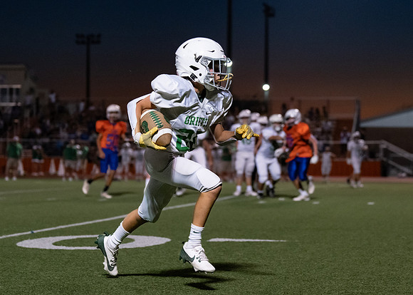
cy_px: 148
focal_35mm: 103
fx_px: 1210
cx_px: 220
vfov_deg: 13.9
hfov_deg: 19.4
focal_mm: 70
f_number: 2.8
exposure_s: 1/1000
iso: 4000
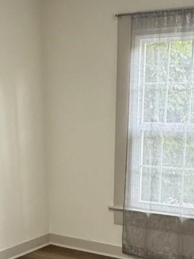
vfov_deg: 26.5
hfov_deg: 21.9
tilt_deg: -17.6
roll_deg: +0.4
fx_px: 500
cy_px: 290
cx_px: 101
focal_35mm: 67
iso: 250
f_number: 2.2
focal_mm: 2.22
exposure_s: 1/120
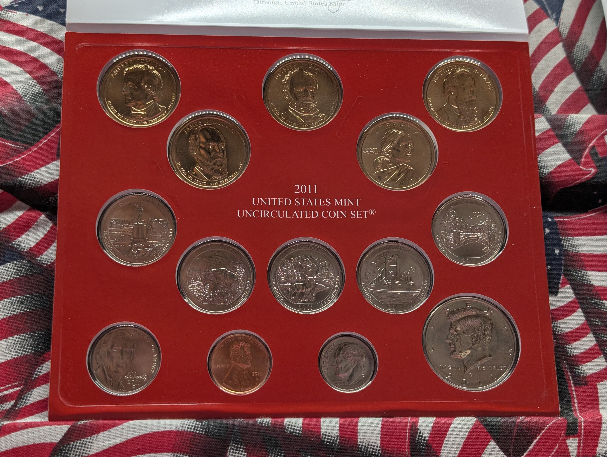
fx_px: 860
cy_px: 228
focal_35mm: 49
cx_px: 304
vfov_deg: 29.7
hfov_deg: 38.9
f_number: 1.68
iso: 48
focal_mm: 6.9
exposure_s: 1/144
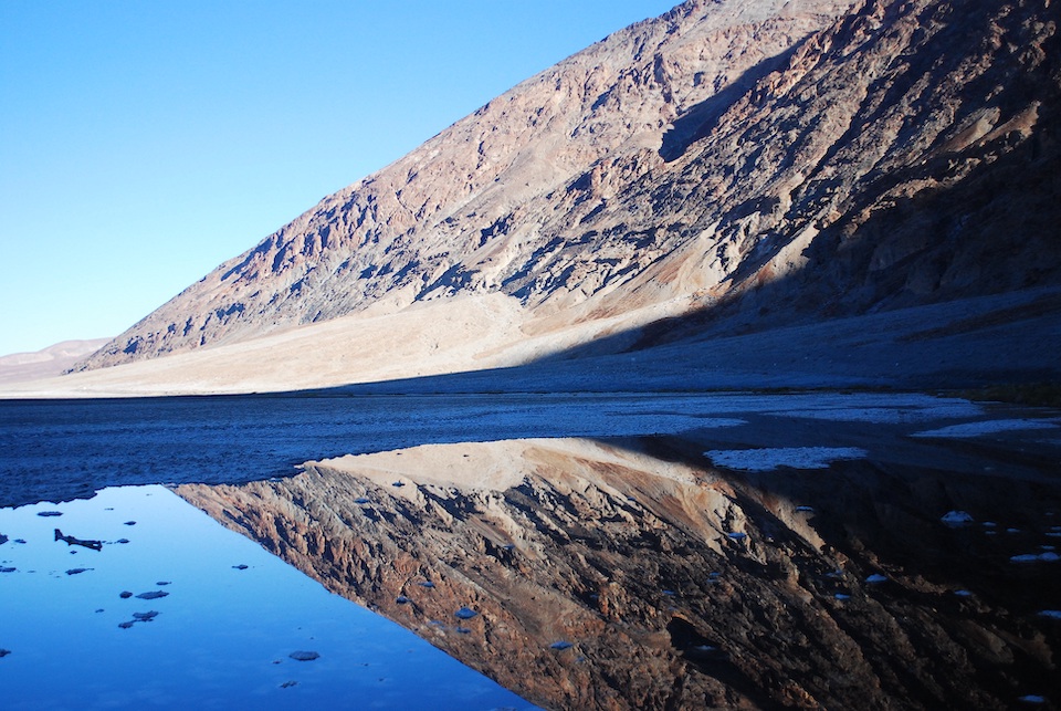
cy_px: 356
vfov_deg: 37.0
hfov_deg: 53.1
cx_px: 530
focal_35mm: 36
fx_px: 1062
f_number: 2.8
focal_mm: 24
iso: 500
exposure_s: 1/3200
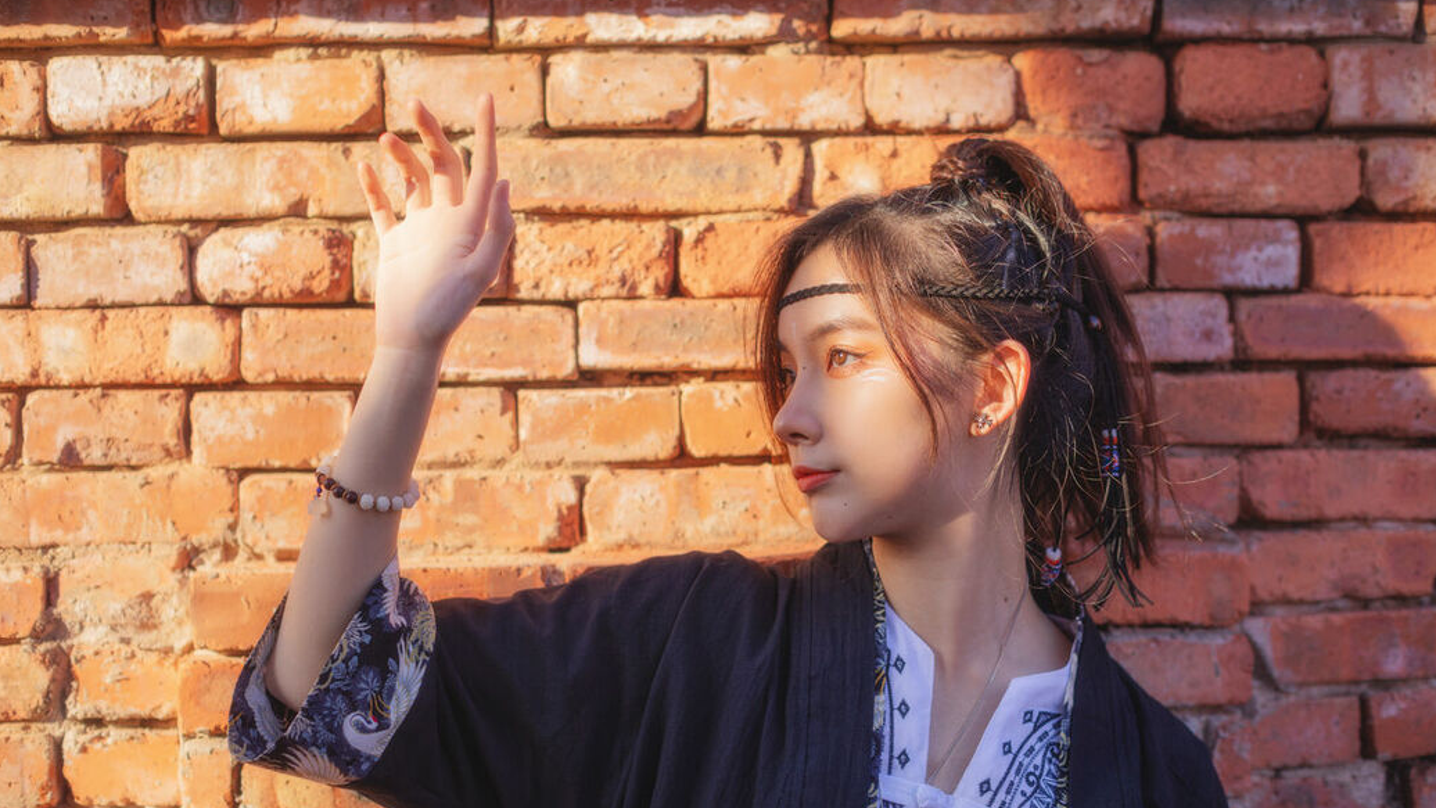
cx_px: 725
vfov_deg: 23.1
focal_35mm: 52
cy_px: 442
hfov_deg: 39.9
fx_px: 1980
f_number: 2.2
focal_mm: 50
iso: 100
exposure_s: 1/1000
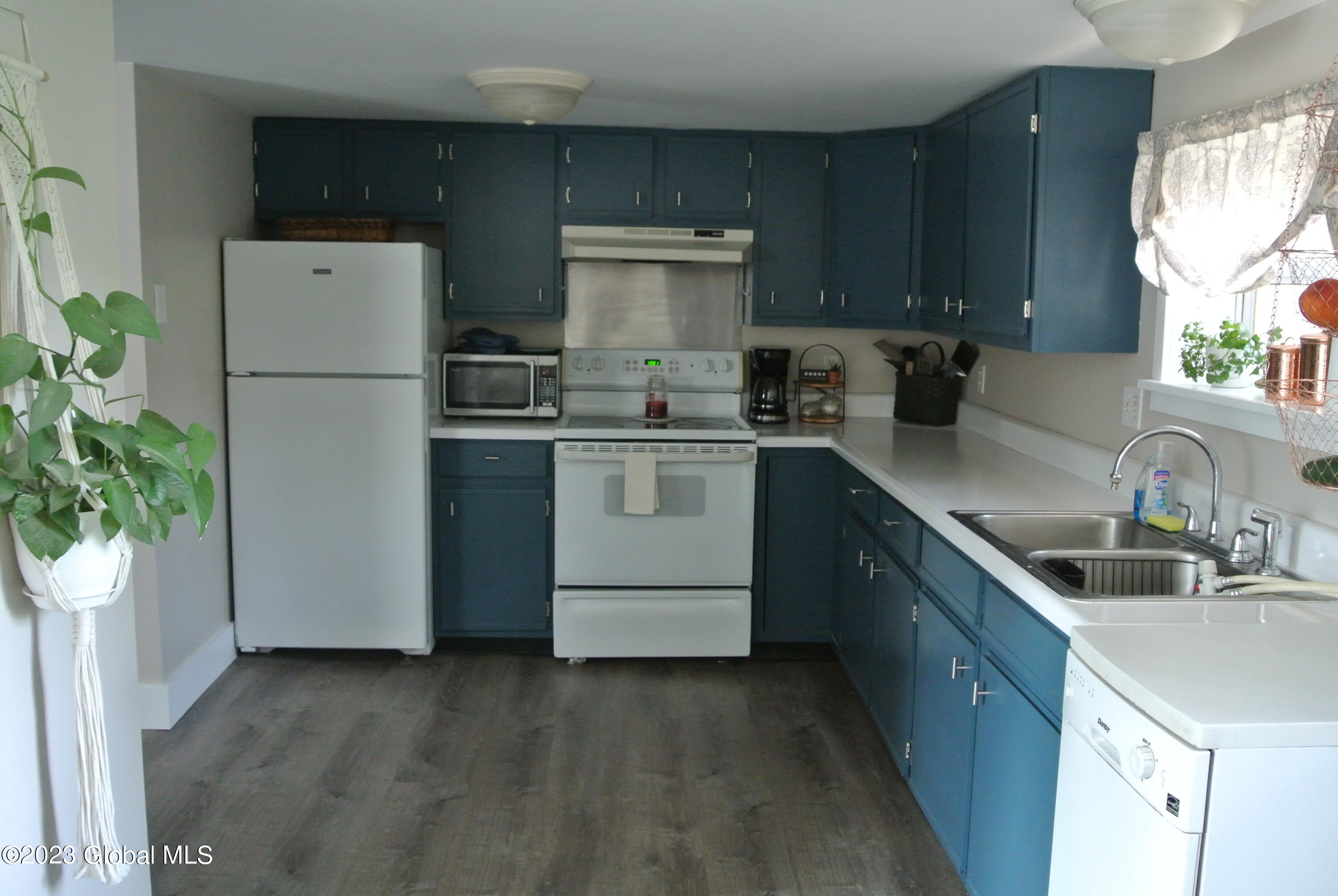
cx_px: 669
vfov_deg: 43.7
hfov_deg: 61.9
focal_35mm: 30
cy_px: 448
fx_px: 1116
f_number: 3.5
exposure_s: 1/30
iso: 720
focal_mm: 11.4
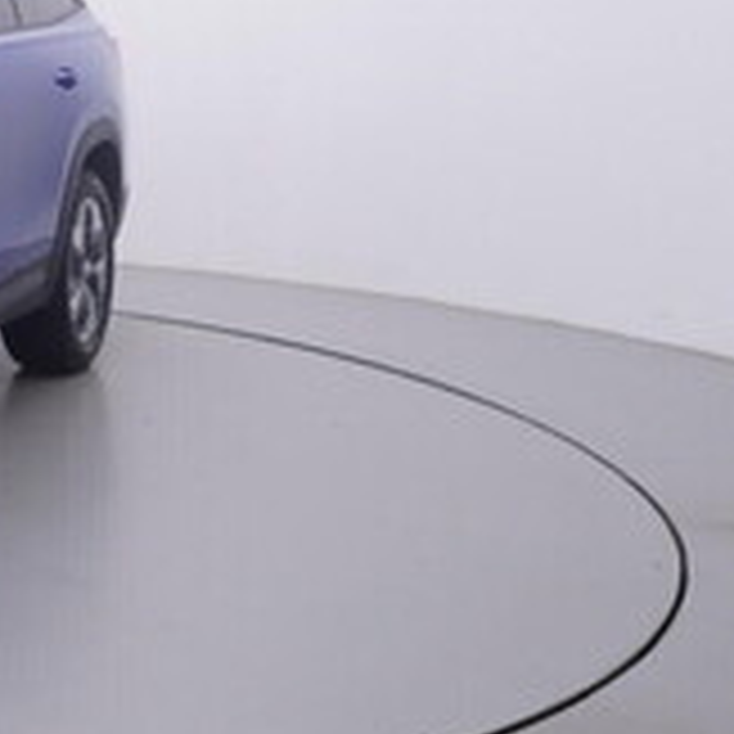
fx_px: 1546
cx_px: -408
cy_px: 209
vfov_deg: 26.5
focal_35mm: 64
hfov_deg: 21.7
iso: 200
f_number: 5
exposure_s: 1/80
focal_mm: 15
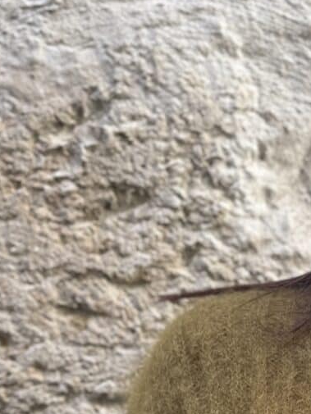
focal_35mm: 73
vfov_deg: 23.9
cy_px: 515
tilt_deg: -8.2
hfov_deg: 18.2
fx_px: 874
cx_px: 454
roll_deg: -0.1
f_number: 1.78
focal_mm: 6.76
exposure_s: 1/121
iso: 80
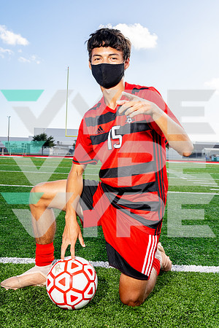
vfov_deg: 50.7
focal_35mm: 38
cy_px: 164
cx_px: 110
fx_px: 347
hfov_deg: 35.1
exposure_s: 1/250
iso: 250
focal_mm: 38
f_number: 10
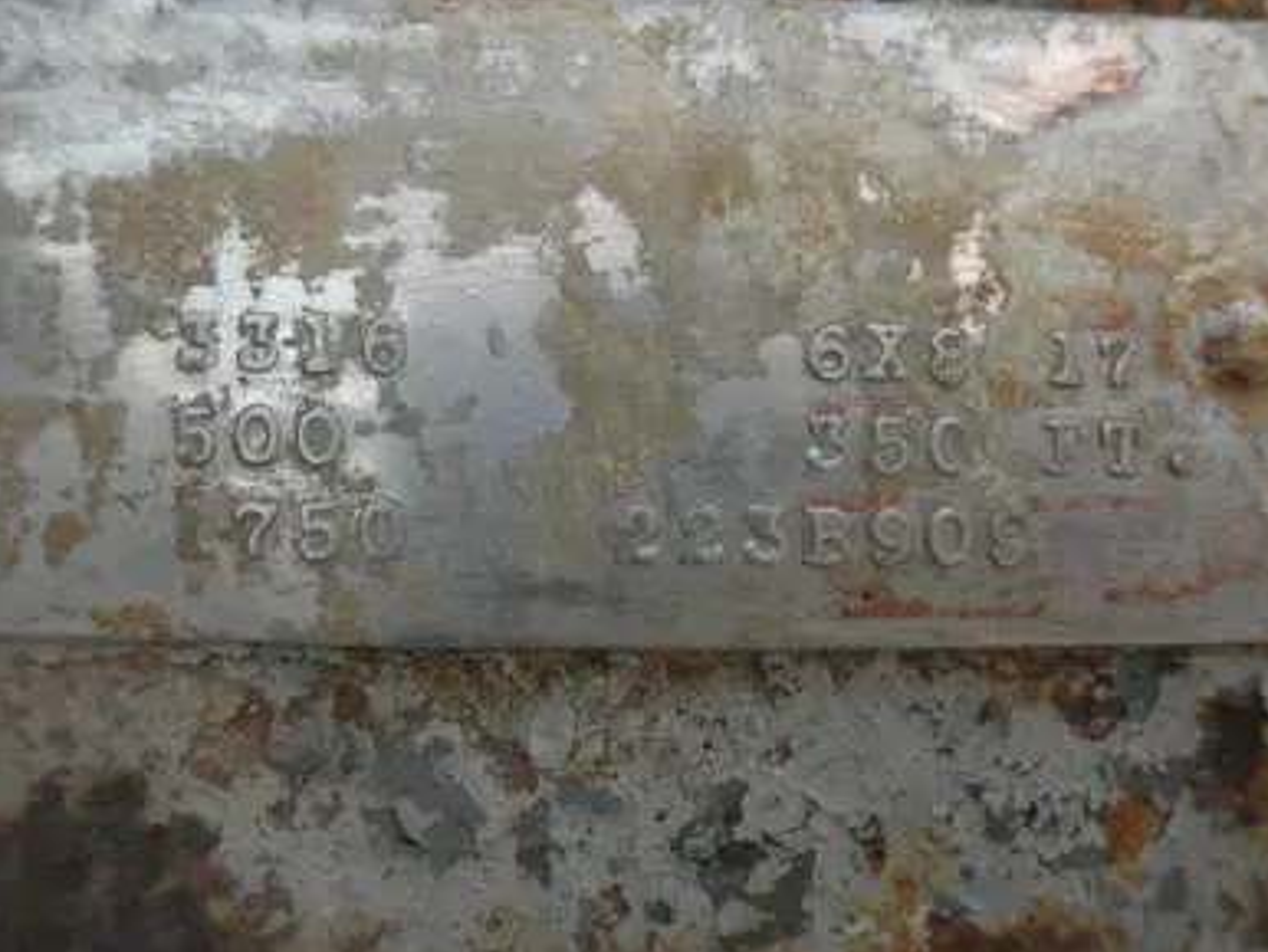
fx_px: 1063
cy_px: 479
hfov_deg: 61.6
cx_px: 644
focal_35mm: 29
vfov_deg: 48.3
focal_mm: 5
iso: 64
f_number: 3
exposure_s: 1/200
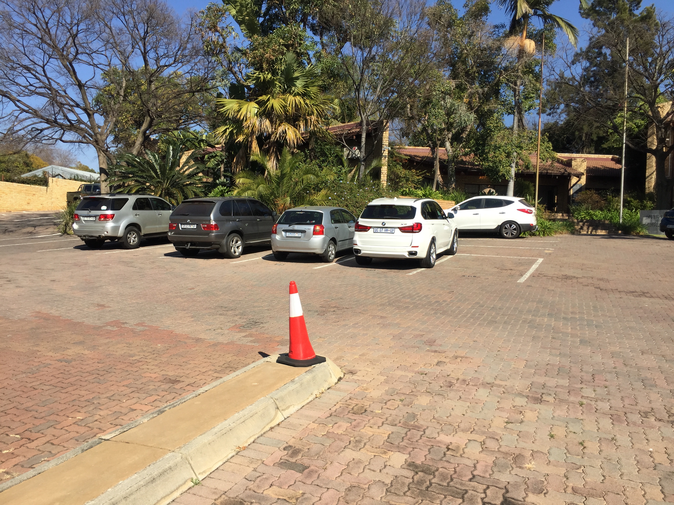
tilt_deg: +0.3
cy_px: 252
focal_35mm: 29
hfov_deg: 61.7
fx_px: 565
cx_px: 337
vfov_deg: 48.2
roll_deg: -1.4
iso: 32
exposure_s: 1/1522
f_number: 2.2
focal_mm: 4.15
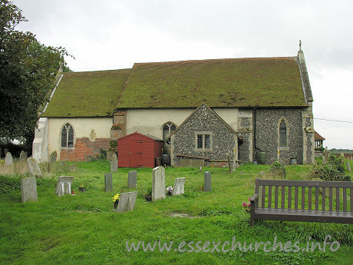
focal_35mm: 35
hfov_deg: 52.6
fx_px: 357
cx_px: 176
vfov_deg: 40.7
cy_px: 132
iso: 50
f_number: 4
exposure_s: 1/83.6
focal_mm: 8.9
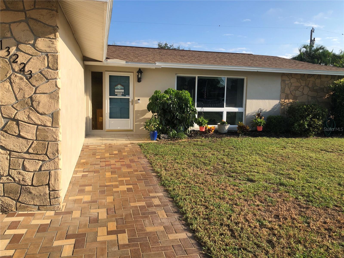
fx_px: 278
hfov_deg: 63.4
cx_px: 172
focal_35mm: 28
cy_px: 129
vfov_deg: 49.7
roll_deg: -1.4
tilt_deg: -6.3
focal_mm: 3.99
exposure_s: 1/1499
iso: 20
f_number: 1.8
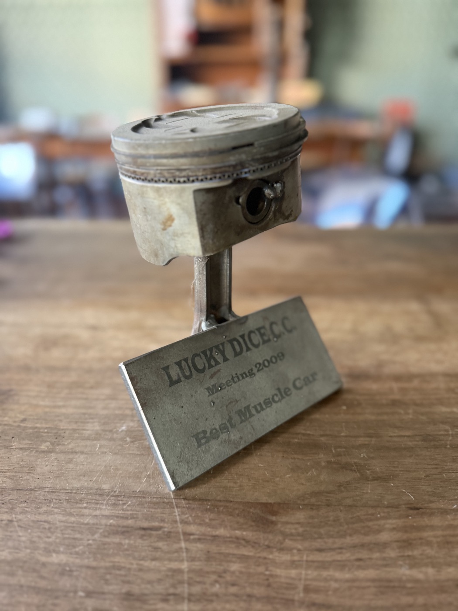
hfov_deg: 56.8
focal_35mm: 24
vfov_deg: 71.6
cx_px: 229
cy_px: 306
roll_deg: -0.3
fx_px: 423
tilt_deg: -24.2
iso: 500
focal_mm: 6.76
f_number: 1.78
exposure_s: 1/60
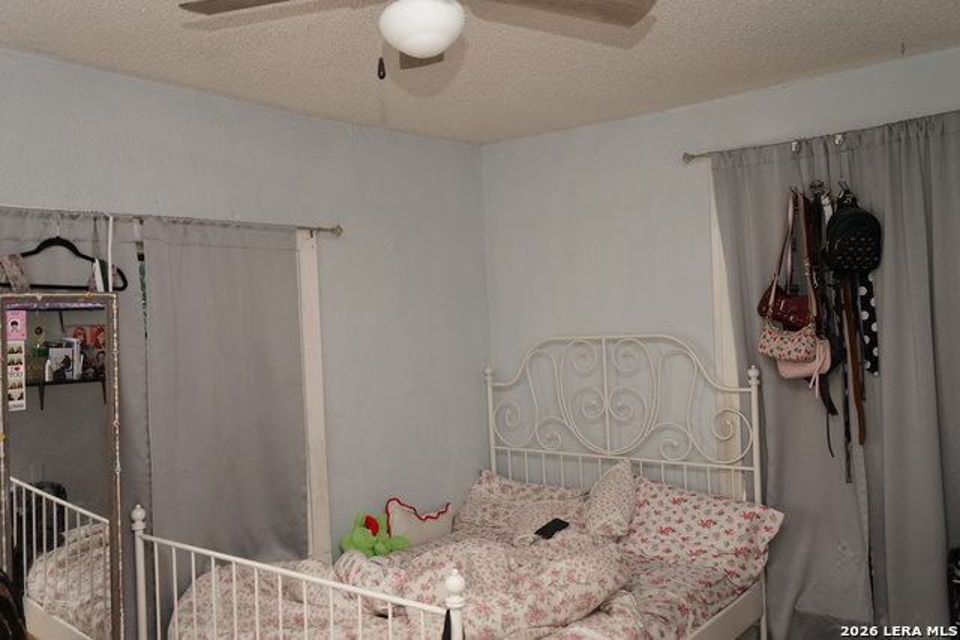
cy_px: 320
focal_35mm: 29
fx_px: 773
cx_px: 480
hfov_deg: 63.6
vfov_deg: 45.0
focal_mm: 29
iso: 1600
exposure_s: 1/160
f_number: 3.5
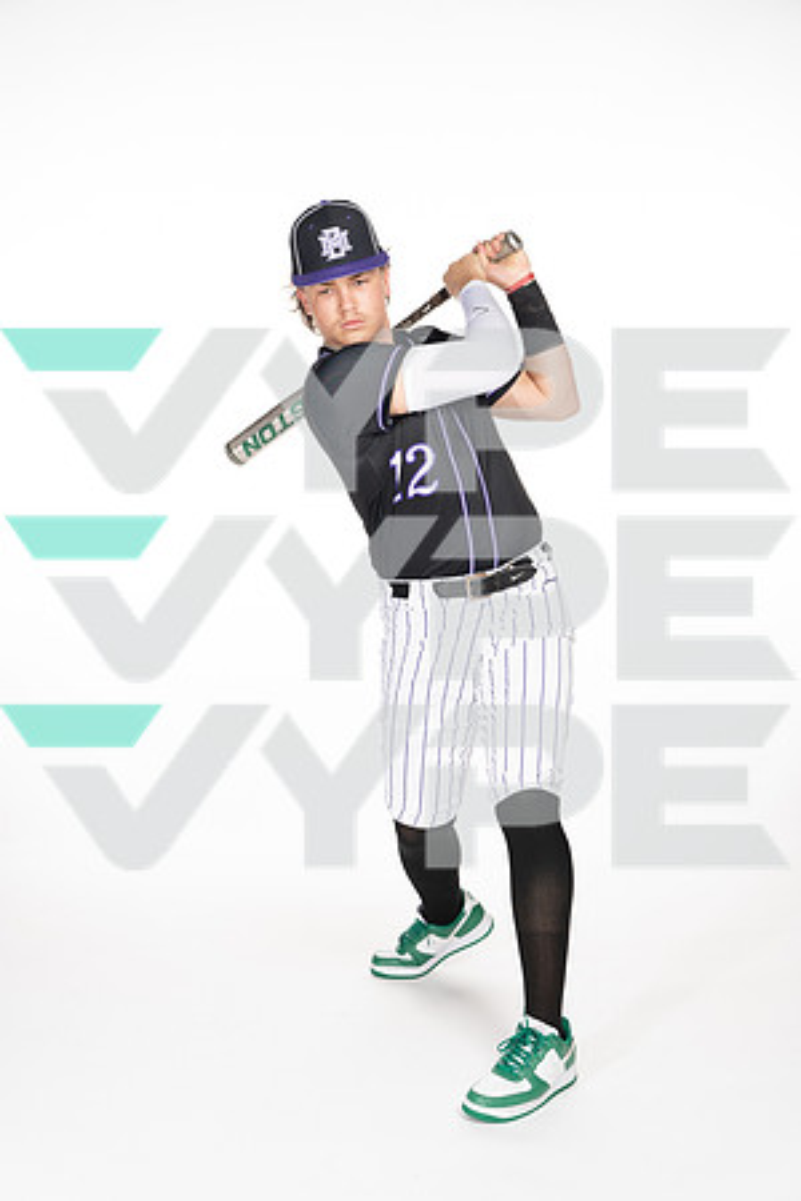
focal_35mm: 50
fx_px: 1669
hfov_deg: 27.0
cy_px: 600
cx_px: 400
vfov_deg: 39.6
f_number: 5.6
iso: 250
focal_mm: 50
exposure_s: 1/250
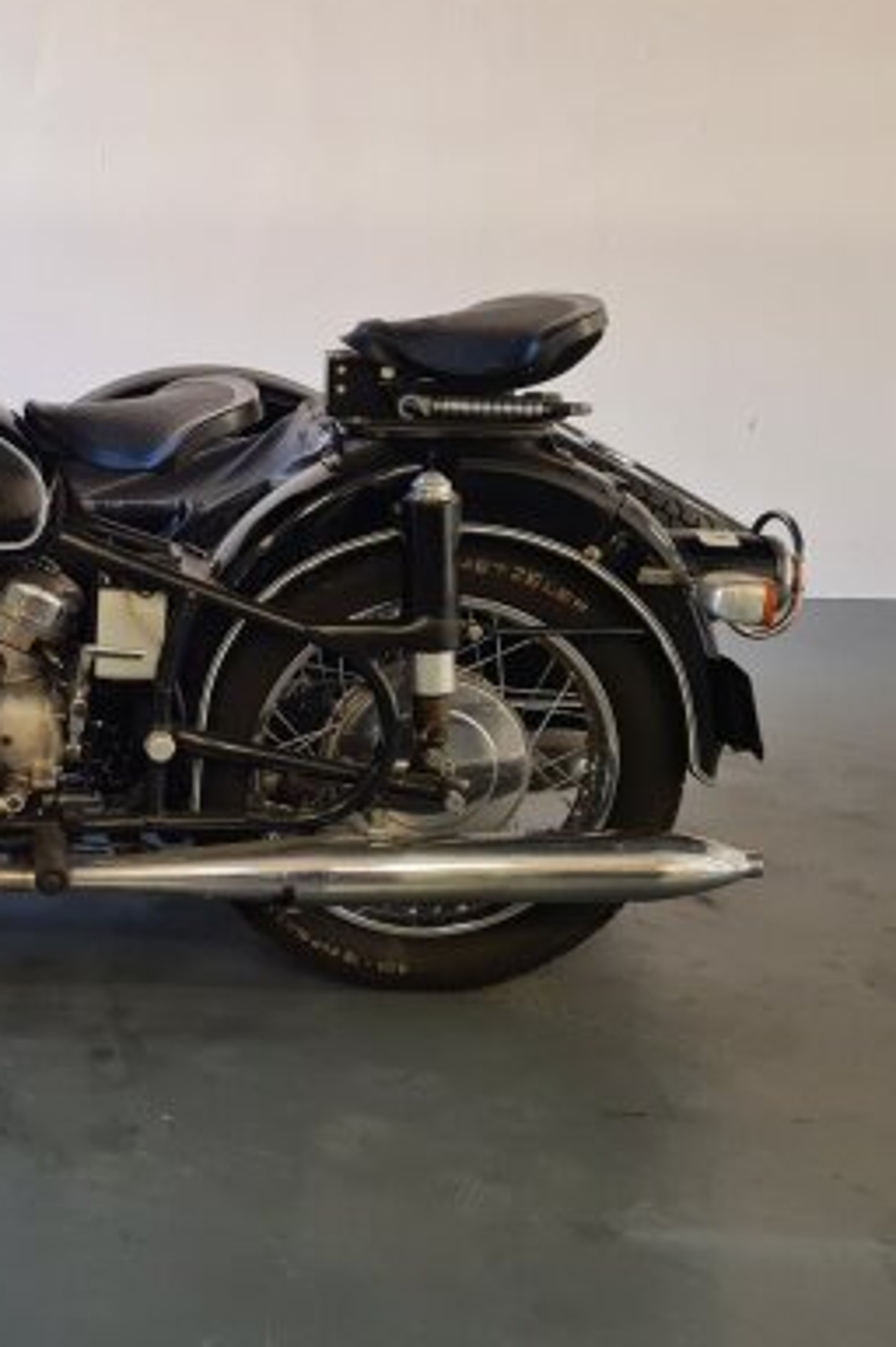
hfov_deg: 27.4
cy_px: 591
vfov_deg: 43.6
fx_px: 1683
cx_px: -77
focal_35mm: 45
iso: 200
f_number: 1.8
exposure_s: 1/50
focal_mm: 5.4
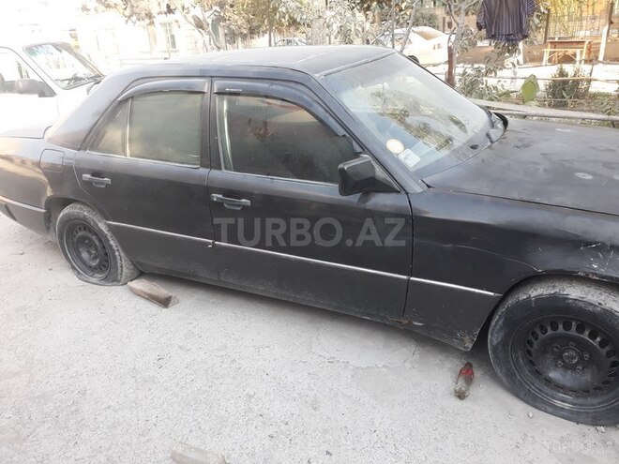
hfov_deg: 65.3
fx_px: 483
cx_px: 310
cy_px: 232
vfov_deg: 51.4
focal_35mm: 27
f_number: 1.9
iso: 64
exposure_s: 1/100
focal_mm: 3.6
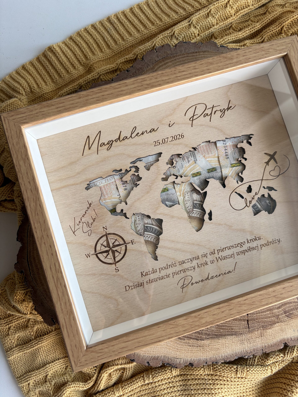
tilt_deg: -84.2
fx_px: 298
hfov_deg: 53.1
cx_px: 149
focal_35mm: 26
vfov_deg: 67.3
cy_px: 198
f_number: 1.6
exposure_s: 1/121
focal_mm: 5.96
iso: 40
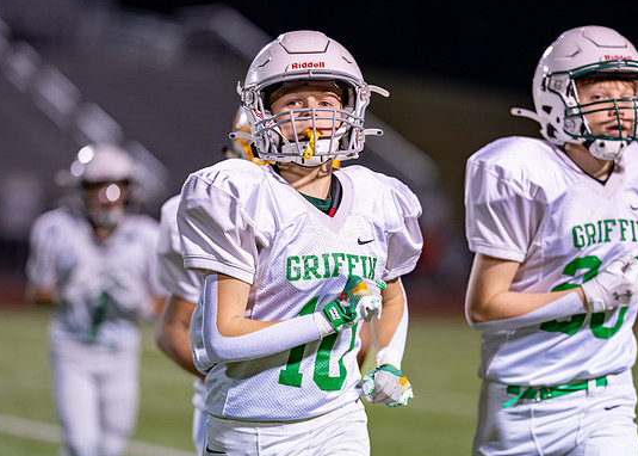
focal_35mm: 189
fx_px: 3424
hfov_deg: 10.6
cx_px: 335
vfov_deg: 7.6
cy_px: 228
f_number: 1.8
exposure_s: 1/500
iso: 500
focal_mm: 135
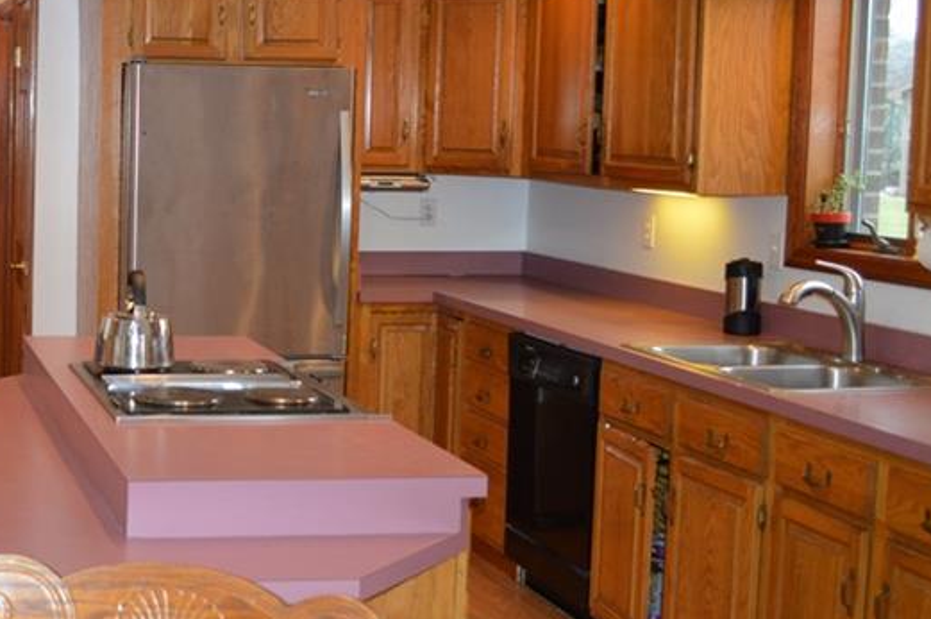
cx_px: 32
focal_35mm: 59
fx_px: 1524
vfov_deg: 22.9
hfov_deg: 31.7
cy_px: 268
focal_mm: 20
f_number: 3.8
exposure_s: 1/60
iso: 720
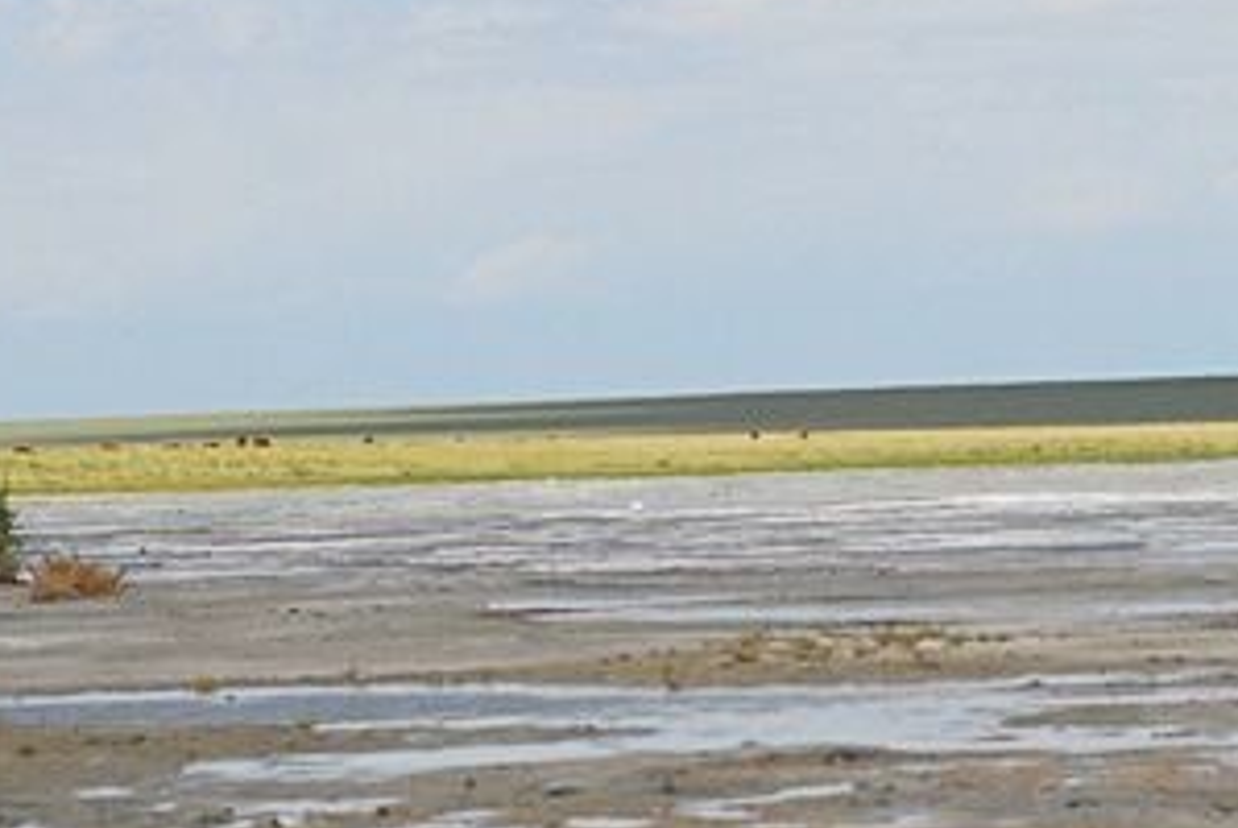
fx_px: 6919
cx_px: 1072
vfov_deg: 6.8
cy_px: 393
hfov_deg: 10.2
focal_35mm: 201
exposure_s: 1/3200
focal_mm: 50
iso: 400
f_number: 5.6
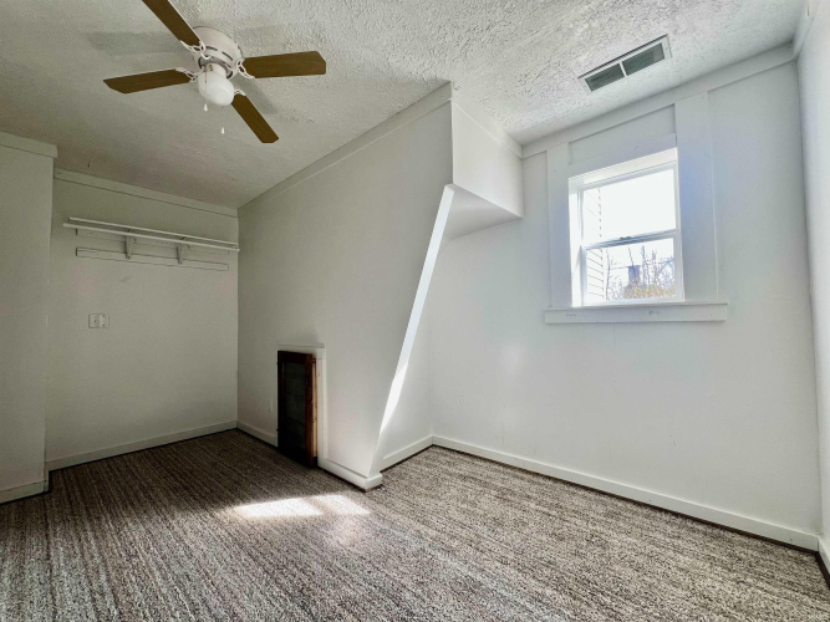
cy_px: 311
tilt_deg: +2.3
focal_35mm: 13
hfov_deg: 106.2
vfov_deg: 89.9
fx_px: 312
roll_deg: +1.1
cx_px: 415
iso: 50
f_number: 1.8
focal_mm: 1.57
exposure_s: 1/99
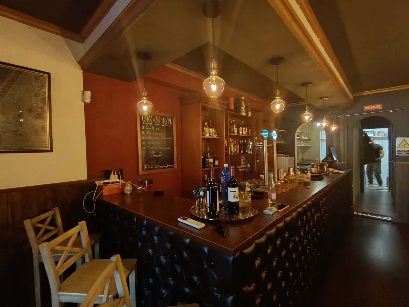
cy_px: 154
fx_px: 201
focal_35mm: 17
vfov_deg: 74.7
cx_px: 204
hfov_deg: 91.0
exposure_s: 1/20
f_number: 2.2
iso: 1454
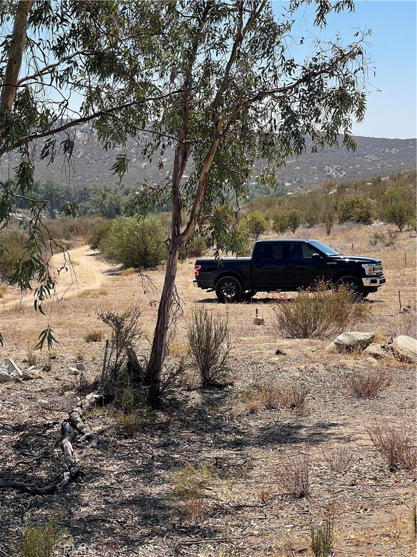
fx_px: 1028
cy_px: 278
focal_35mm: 64
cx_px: 208
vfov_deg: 30.3
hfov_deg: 22.9
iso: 20
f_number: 2.2
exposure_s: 1/1043
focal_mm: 7.5
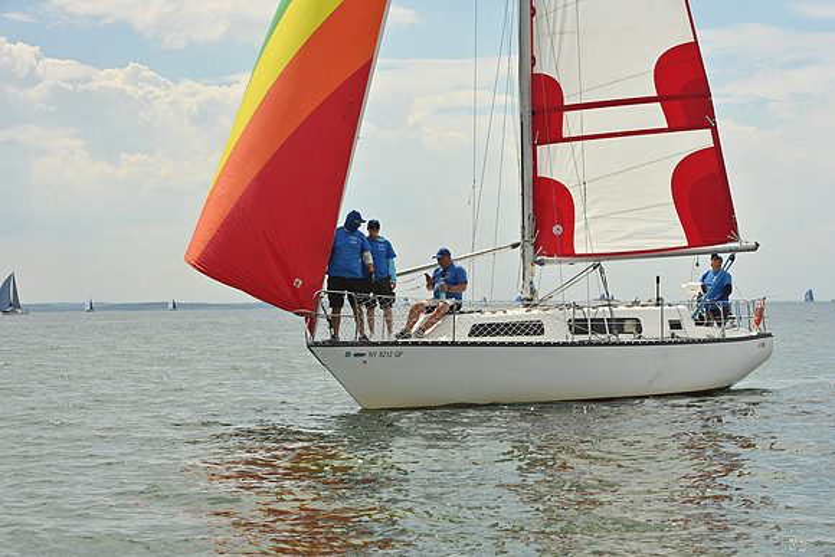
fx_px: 1856
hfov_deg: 25.4
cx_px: 418
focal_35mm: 80
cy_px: 278
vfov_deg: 17.1
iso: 320
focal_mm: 80
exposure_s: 1/1250
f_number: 9
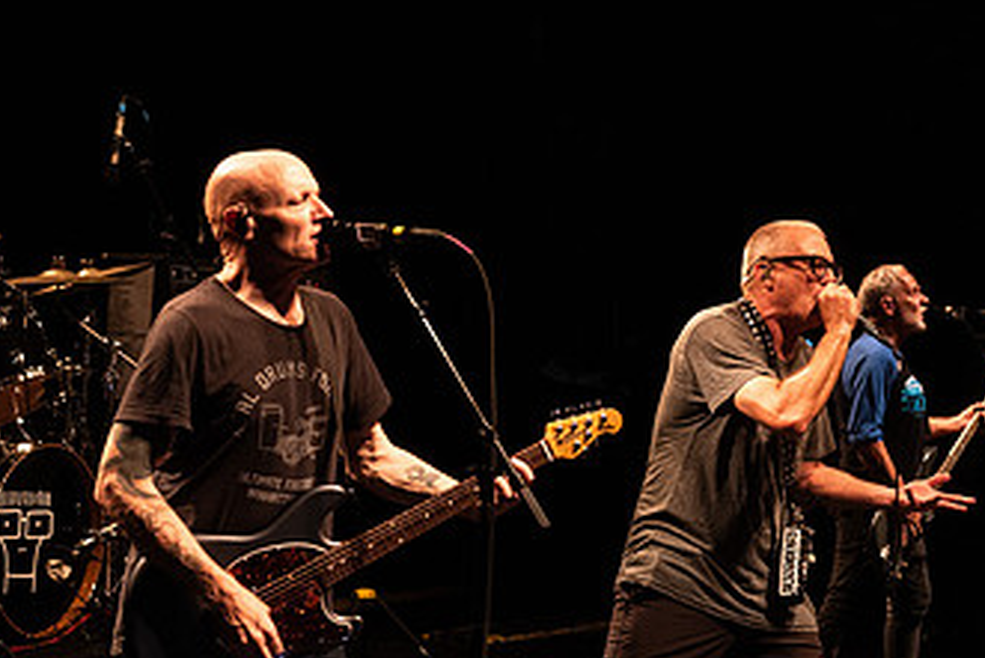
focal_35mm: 84
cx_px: 464
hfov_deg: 24.2
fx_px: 2299
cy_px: 400
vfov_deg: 16.3
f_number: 3.2
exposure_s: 1/125
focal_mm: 48
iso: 3200
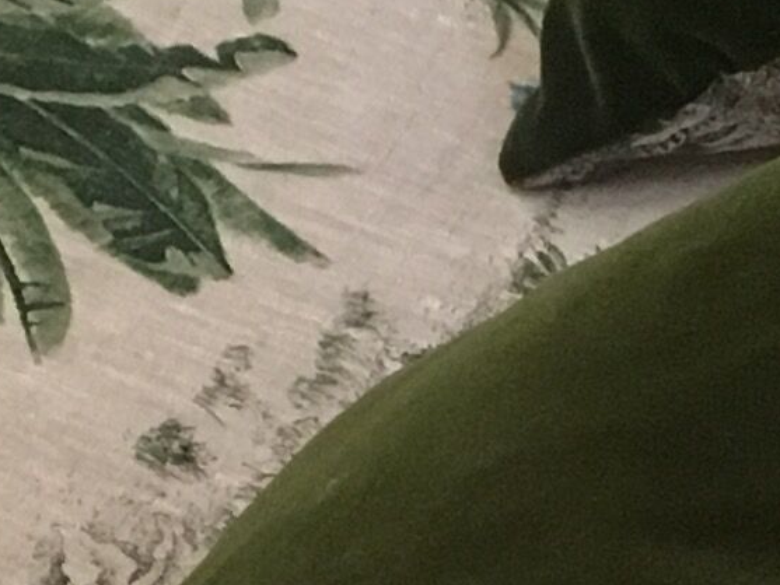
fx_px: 4733
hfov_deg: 9.4
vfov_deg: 6.9
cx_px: 429
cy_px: 1048
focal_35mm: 210
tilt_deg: -54.6
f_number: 2.2
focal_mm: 4.15
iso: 200
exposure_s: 1/17
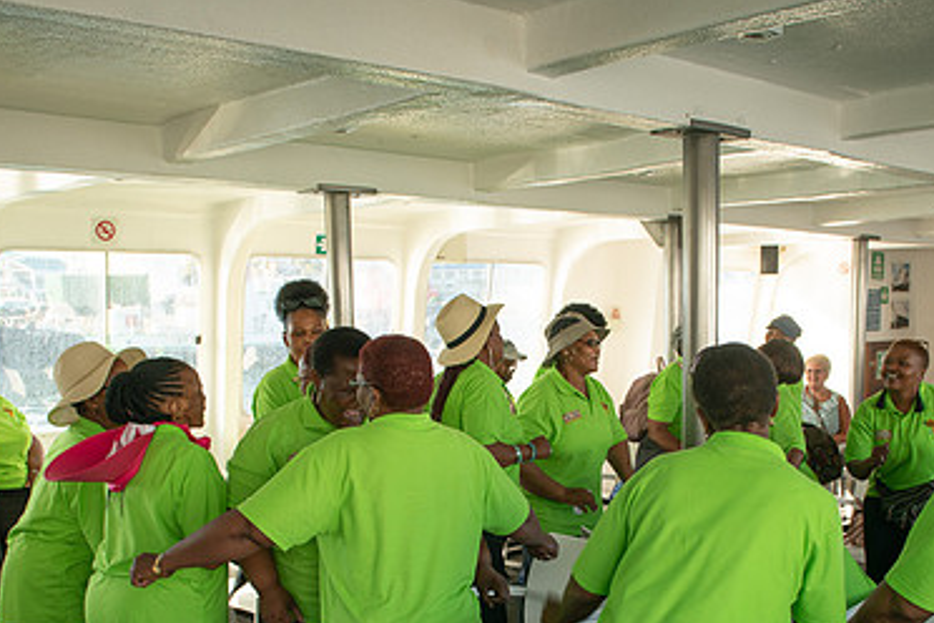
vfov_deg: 31.9
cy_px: 487
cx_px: 512
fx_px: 1064
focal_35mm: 41
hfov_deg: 47.3
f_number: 5
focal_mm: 24
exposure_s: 1/80
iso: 80
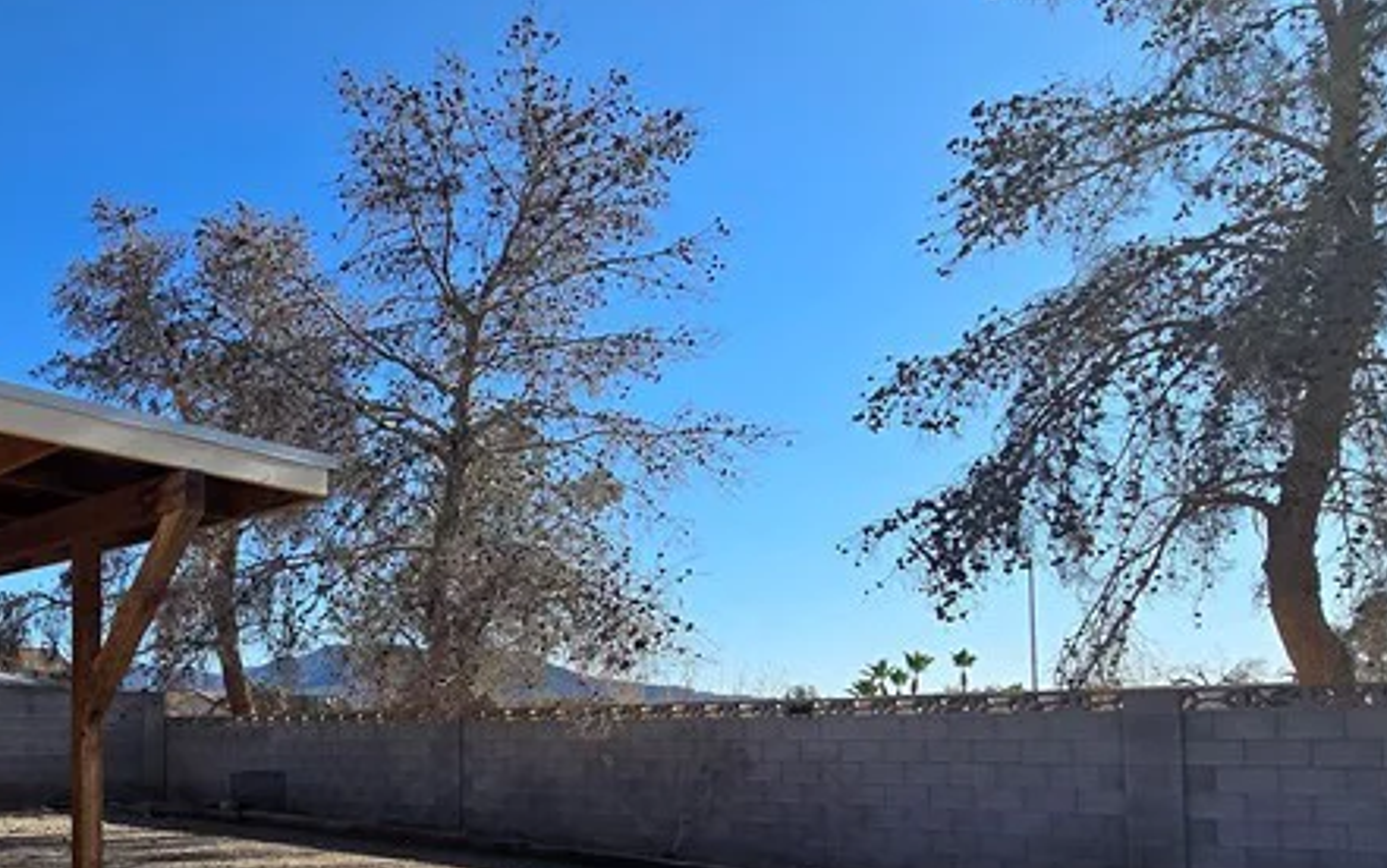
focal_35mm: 32
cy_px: 686
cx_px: 267
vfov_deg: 38.1
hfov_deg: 55.2
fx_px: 1210
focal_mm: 2.2
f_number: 2.2
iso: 50
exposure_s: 1/2032
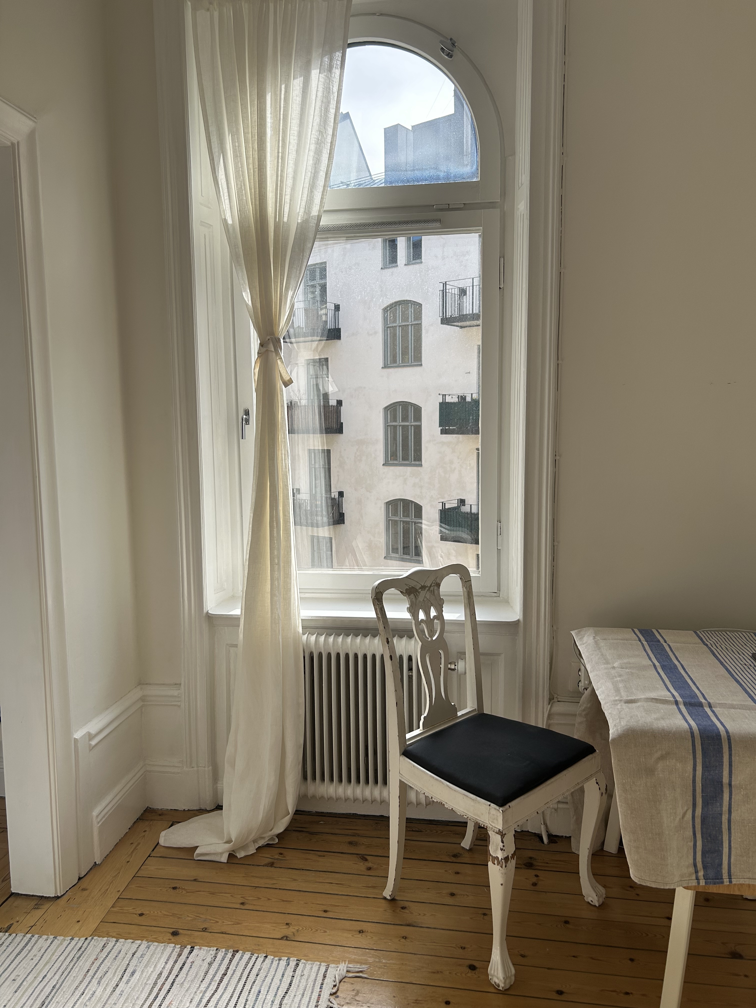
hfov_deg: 53.1
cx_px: 378
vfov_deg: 67.3
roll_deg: +0.4
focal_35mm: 26
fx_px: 757
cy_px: 504
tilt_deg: -7.0
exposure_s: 1/1048
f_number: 1.5
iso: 50
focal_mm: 5.7
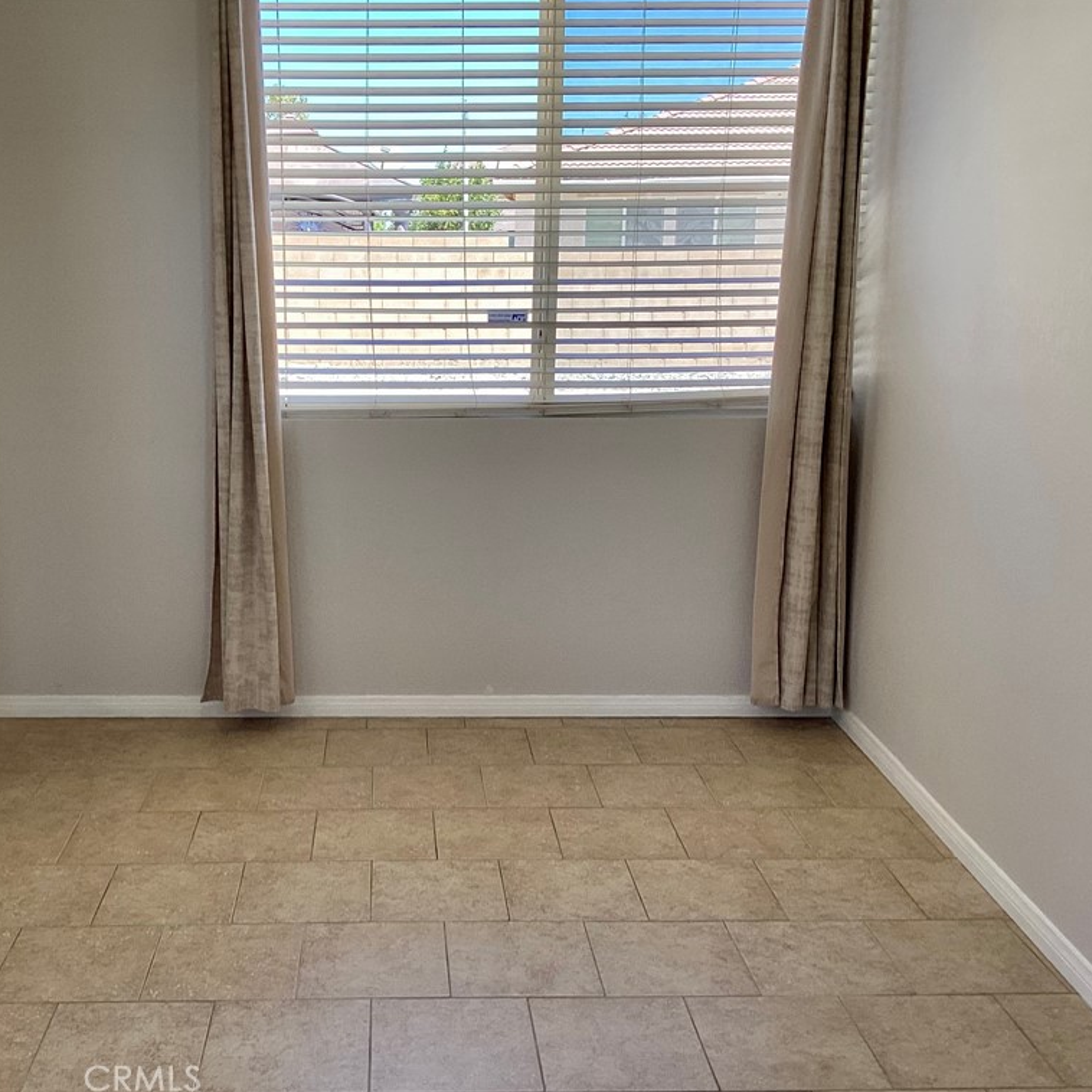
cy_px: 546
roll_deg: -1.1
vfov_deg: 44.9
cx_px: 408
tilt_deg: -12.5
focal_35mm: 37
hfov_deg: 44.6
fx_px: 1321
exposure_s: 1/120
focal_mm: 3.3
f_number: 2.4
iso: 32
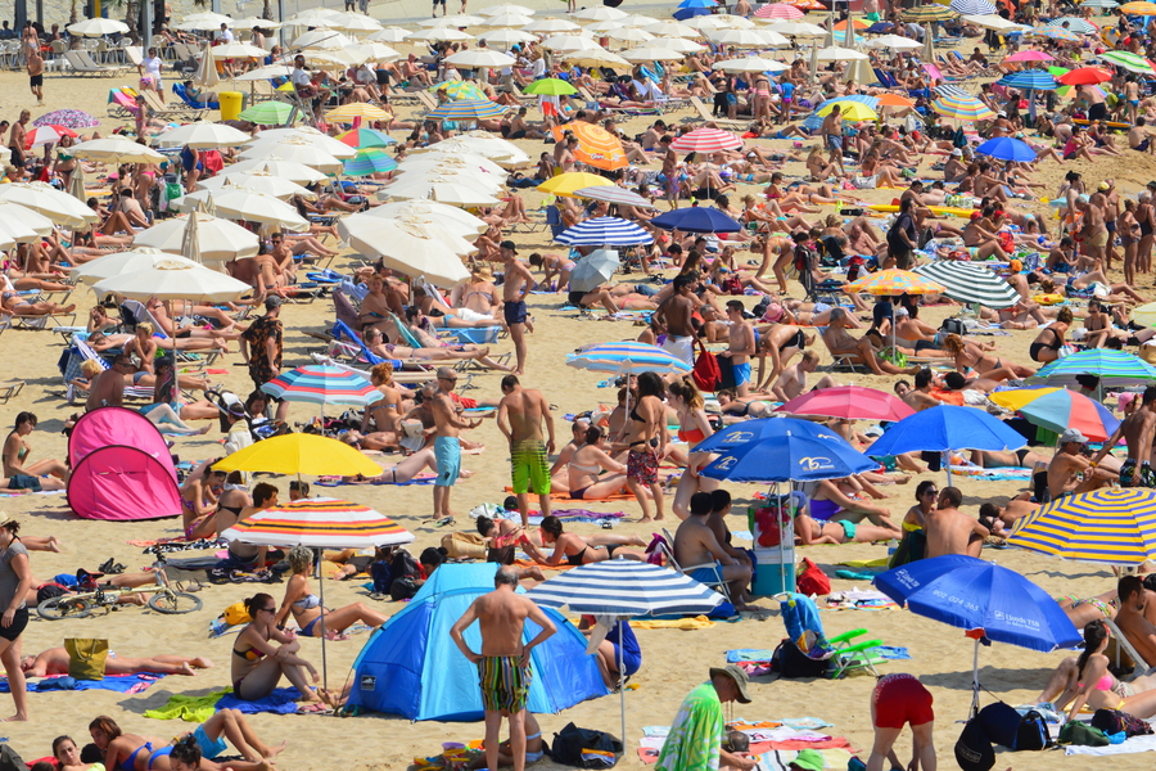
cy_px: 386
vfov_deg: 6.5
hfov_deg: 9.8
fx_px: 6743
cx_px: 578
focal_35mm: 210
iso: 280
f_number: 11
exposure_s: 1/500
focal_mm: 140
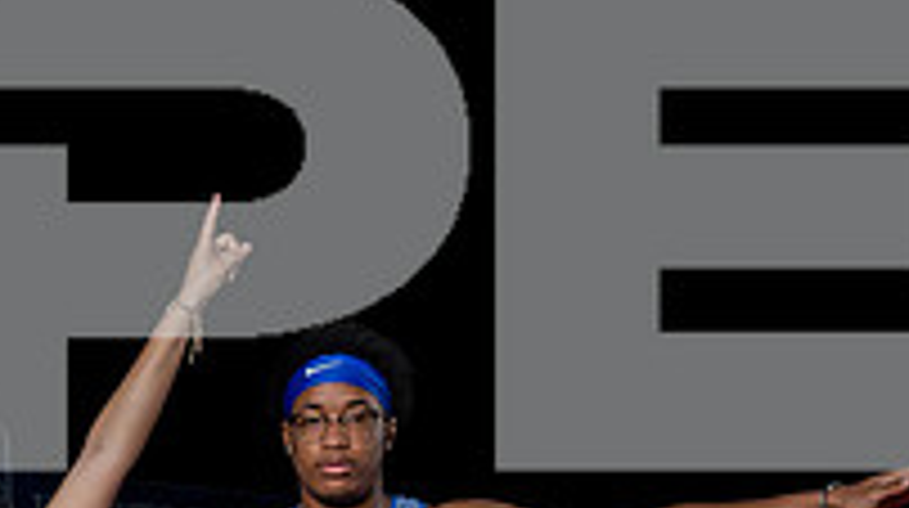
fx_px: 2359
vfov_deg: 11.6
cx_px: -397
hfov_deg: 19.4
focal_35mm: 98
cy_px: 839
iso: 1250
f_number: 8
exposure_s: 1/250
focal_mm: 26
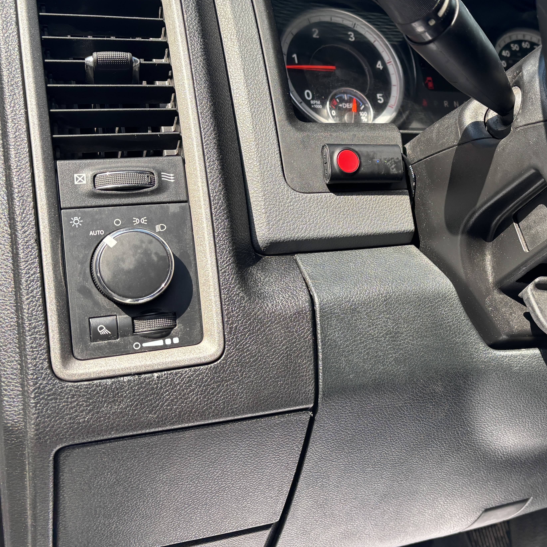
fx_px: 715
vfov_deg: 41.7
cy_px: 230
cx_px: 390
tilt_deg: -8.5
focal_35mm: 40
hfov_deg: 41.0
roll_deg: +2.2
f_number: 1.6
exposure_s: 1/477
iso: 50
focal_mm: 5.96
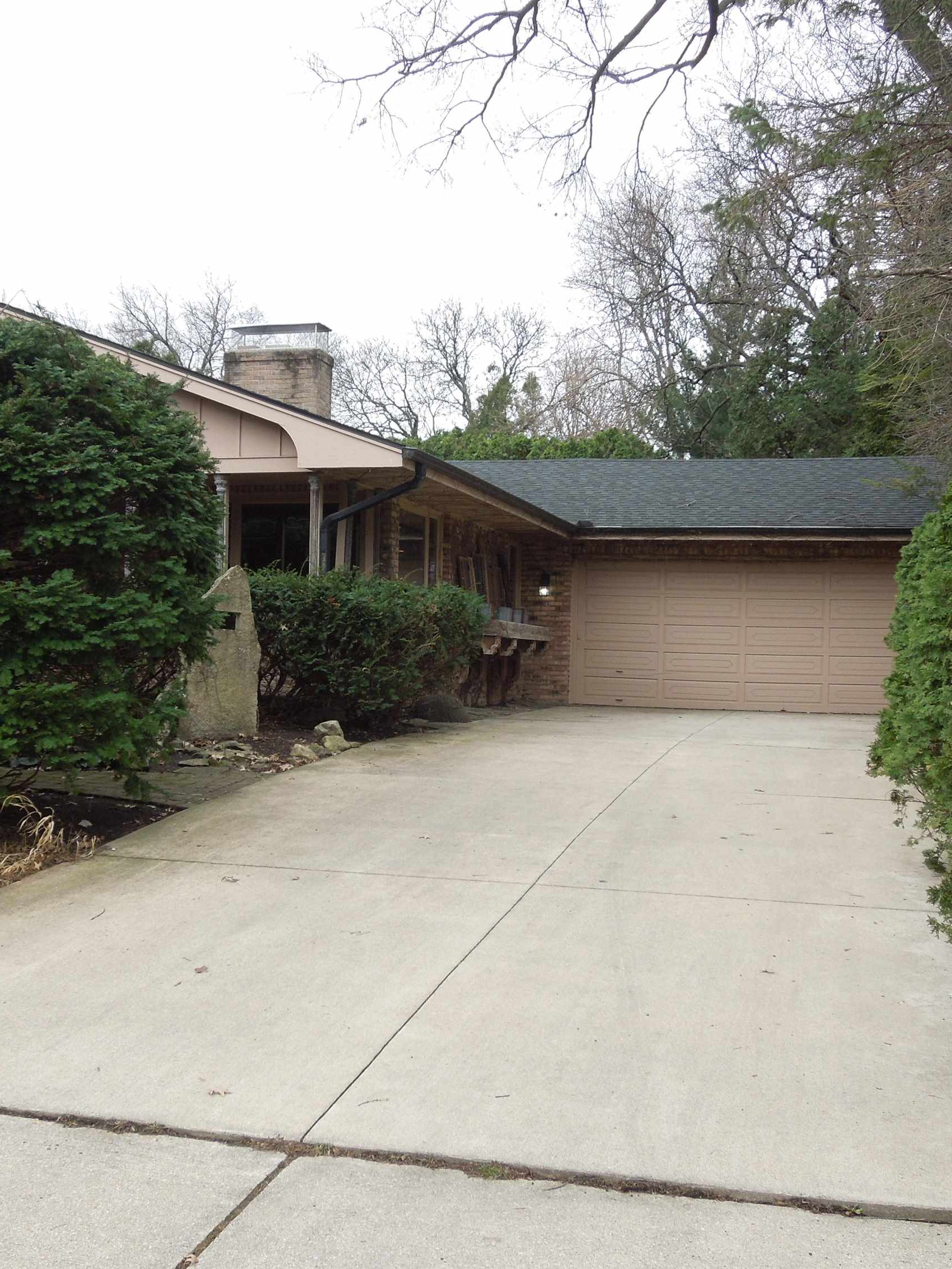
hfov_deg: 34.3
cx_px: 426
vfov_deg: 44.8
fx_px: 1540
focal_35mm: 42
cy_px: 625
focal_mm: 5.6
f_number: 3.6
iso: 100
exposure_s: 1/200
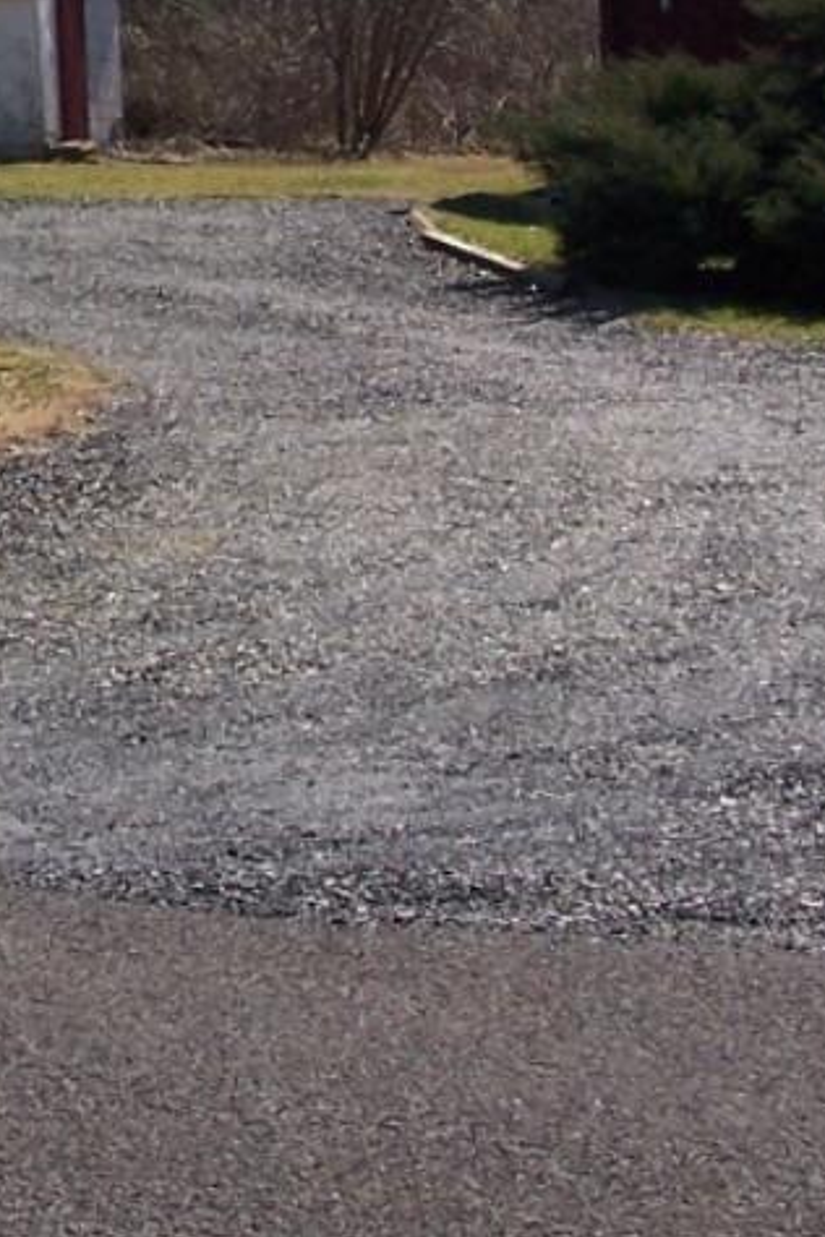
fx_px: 4125
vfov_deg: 16.7
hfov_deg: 11.2
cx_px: -138
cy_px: 23
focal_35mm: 120
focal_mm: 6.3
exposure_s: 1/350
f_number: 5.6
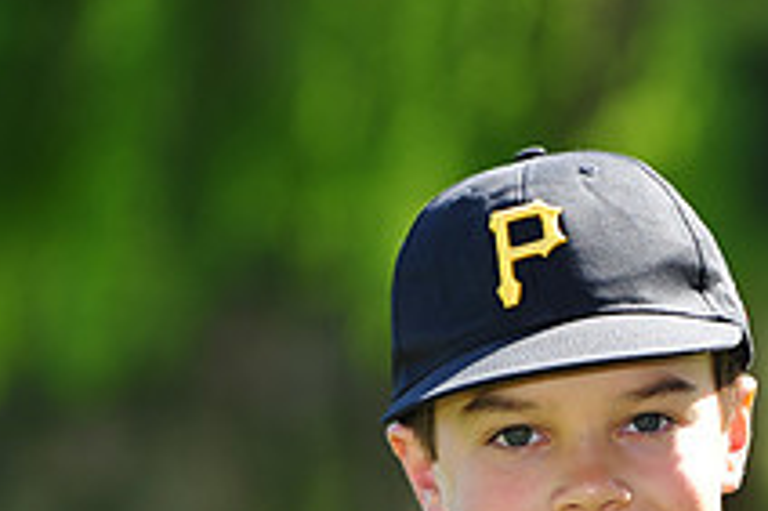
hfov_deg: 4.9
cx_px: 558
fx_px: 9059
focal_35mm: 425
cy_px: 681
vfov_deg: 3.2
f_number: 4.5
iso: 200
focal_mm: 155
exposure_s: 1/400
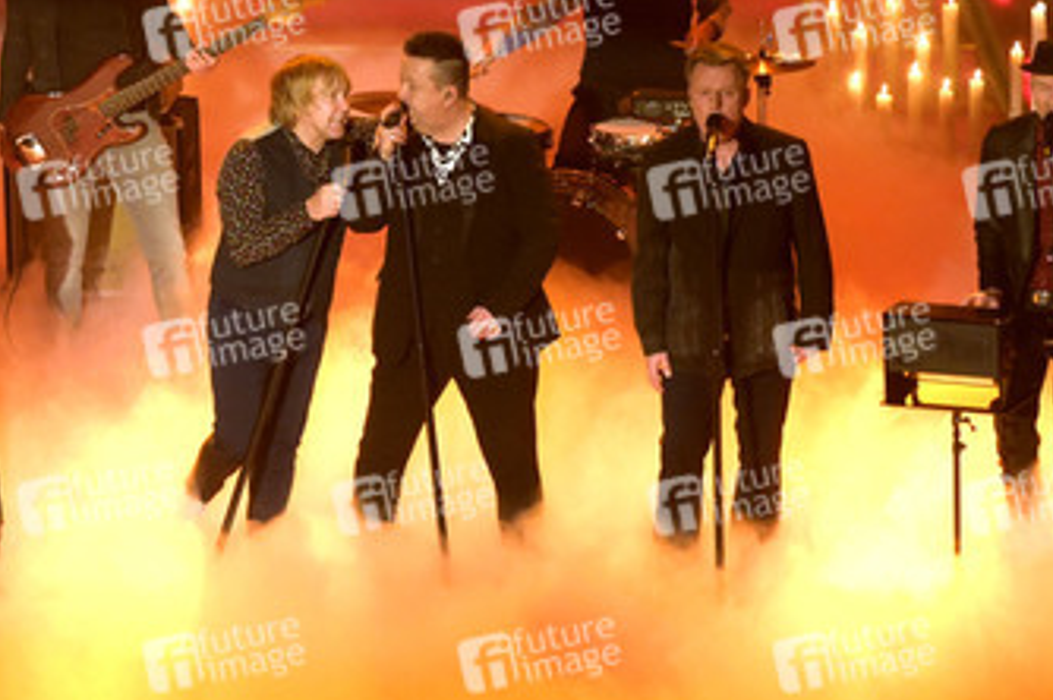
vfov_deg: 4.6
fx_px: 8679
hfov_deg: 6.9
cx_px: 456
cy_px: 262
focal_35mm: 297
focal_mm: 220
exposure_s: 1/320
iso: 10000
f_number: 5.6
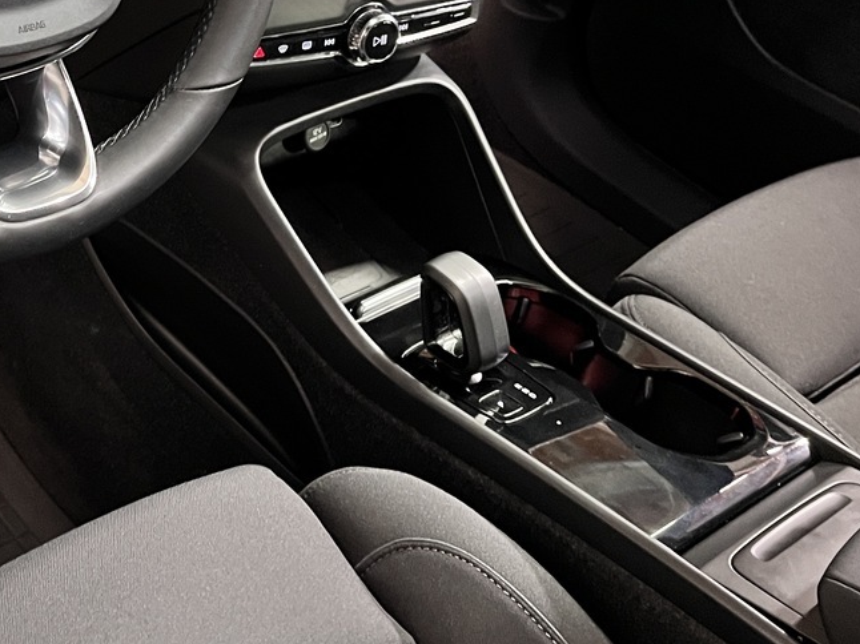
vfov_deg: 24.6
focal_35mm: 58
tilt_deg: -35.7
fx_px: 1440
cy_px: 85
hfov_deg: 31.4
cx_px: 57
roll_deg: -9.8
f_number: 1.6
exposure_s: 1/25
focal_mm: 5.1
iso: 500
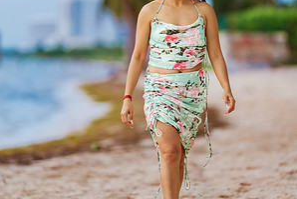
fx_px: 1684
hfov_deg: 10.1
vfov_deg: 6.7
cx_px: 148
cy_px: 56
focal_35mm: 204
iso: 640
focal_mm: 135
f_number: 1.8
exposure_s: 1/3200
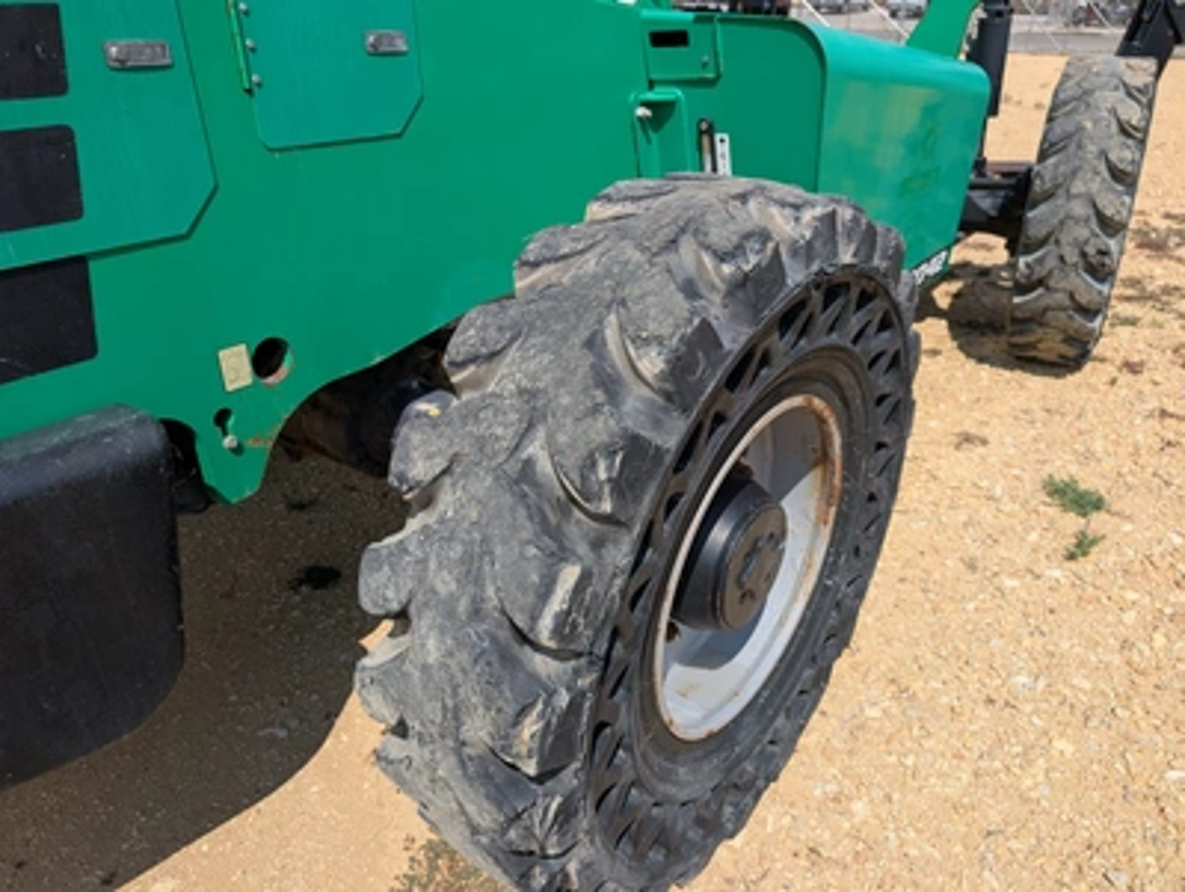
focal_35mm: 24
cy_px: 446
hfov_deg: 71.5
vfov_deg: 56.9
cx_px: 592
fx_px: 823
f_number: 1.68
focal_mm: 6.9
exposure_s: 1/1513
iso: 20
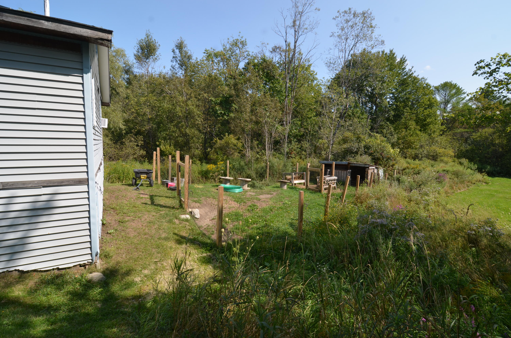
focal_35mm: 16
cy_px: 169
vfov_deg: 71.8
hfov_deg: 95.1
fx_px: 234
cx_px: 256
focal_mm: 11
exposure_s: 1/250
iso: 200
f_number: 8
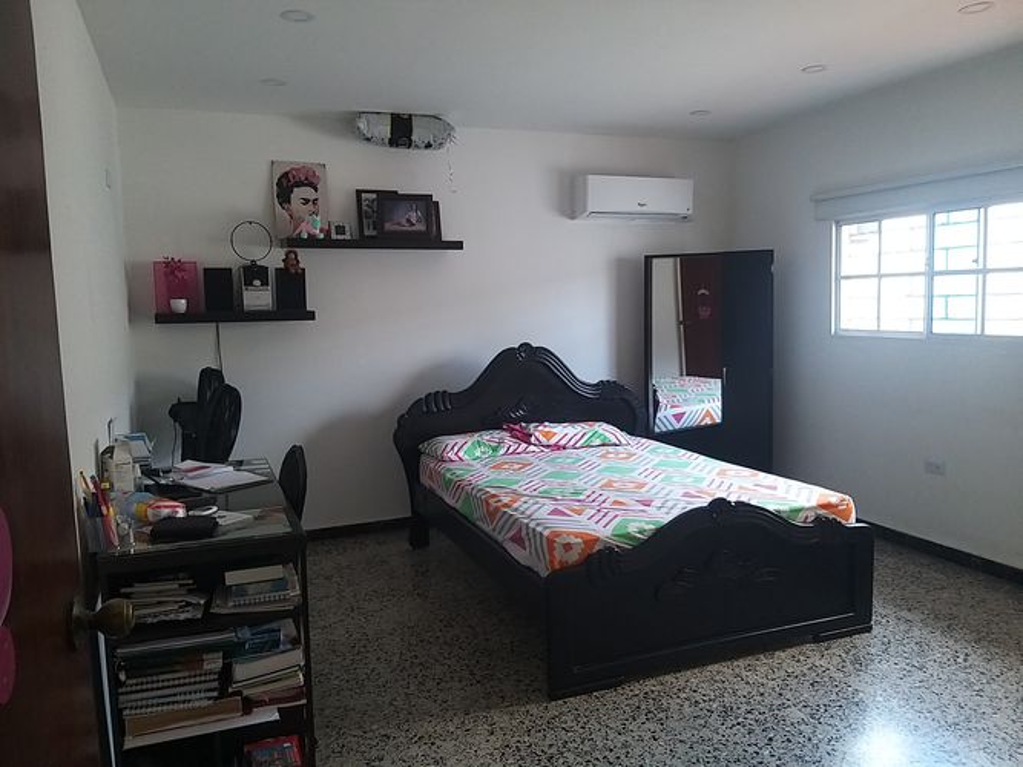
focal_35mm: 27
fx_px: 798
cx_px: 512
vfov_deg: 51.3
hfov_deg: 65.3
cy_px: 384
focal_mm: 3.93
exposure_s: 1/60
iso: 160
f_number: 1.7
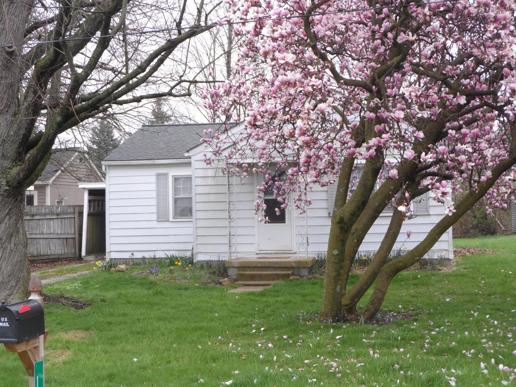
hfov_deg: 31.2
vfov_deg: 23.7
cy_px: 194
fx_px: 924
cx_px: 258
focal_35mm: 62
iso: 80
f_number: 4.2
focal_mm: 10.2
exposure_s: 1/60
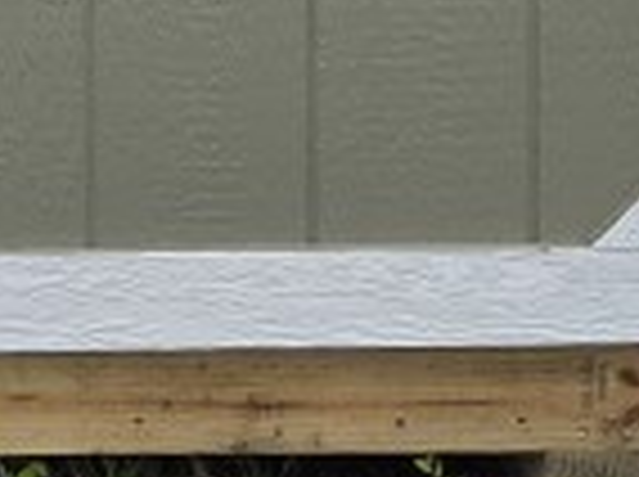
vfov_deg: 8.0
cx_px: -76
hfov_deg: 11.7
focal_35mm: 166
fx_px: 3059
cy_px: -824
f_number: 1.8
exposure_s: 1/2259
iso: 80
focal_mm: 5.4
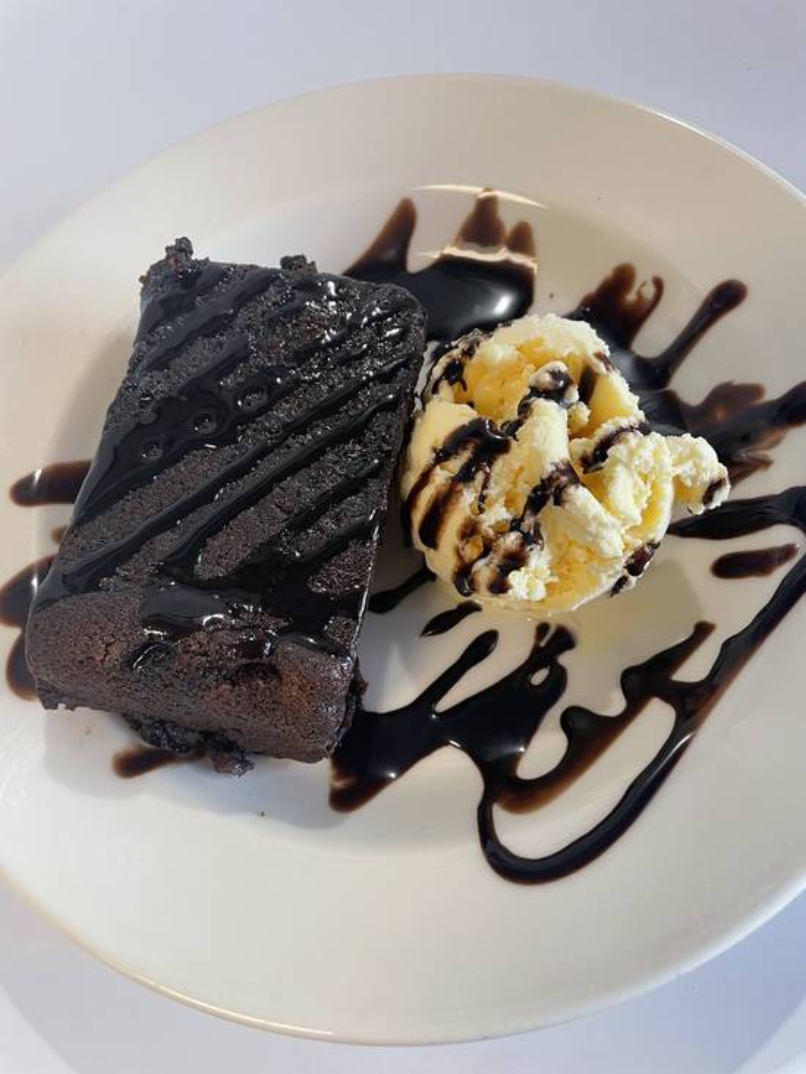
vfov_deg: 67.3
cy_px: 537
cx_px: 403
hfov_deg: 53.1
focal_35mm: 26
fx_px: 807
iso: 100
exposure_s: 1/60
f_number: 1.6
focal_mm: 4.2
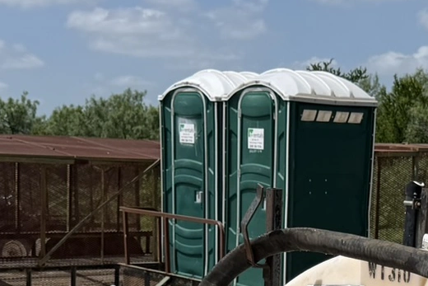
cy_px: 529
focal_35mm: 96
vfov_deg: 12.8
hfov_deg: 21.0
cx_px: 329
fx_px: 1142
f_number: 1.78
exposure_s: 1/8130
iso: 80
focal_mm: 6.76
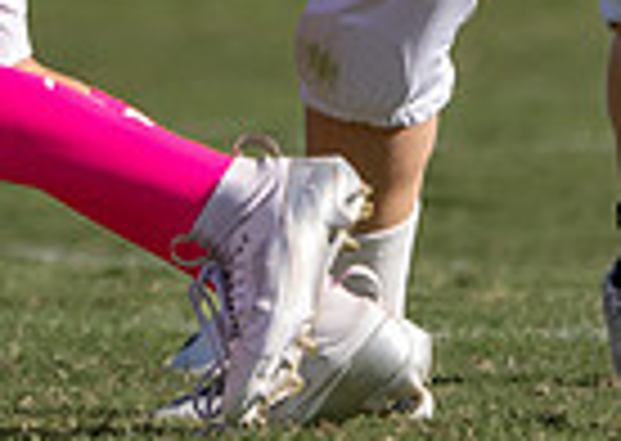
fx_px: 47650
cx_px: 22
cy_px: -359
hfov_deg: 0.7
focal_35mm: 2707
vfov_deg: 0.5
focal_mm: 400
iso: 200
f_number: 5.6
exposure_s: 1/1250
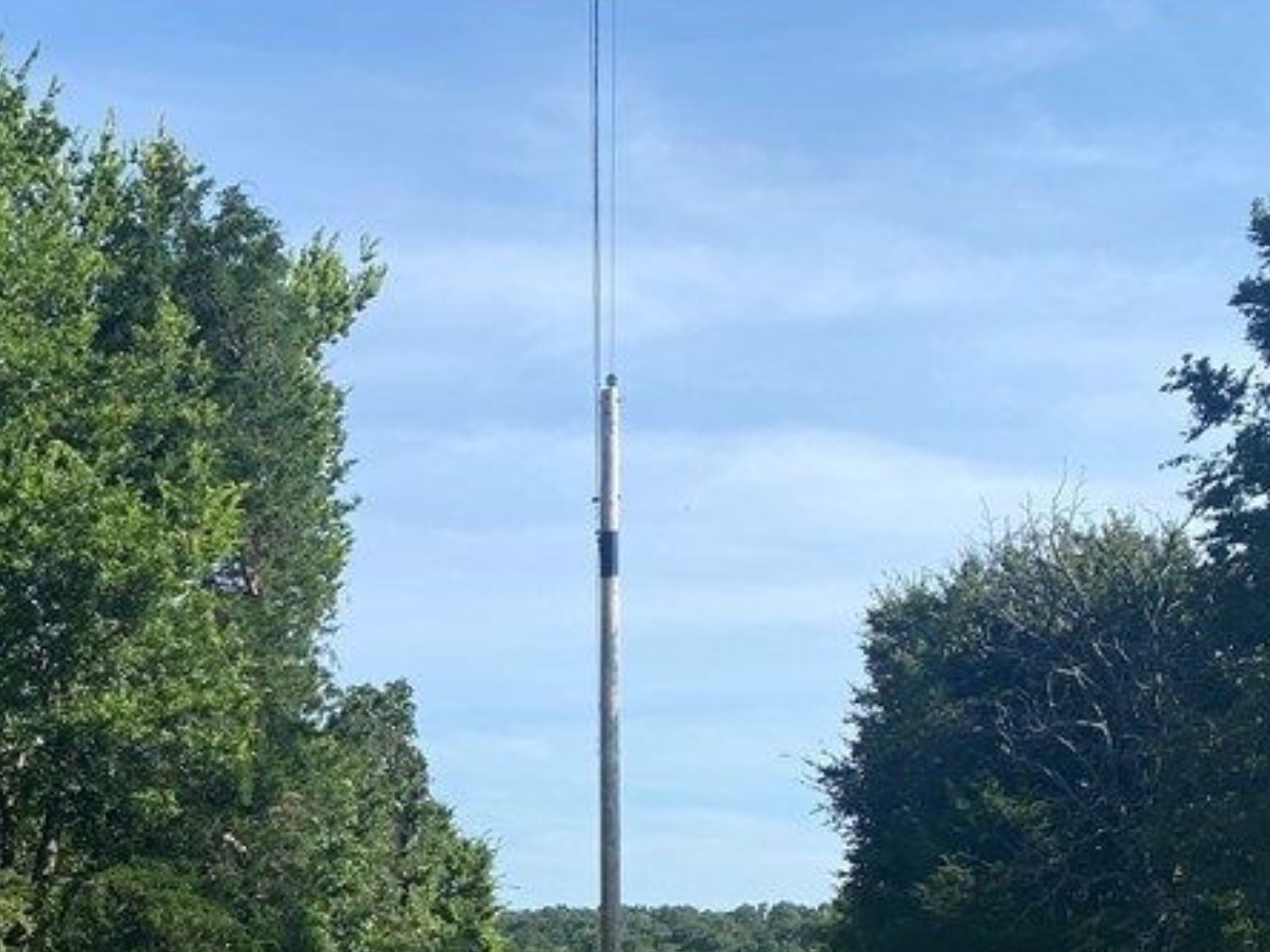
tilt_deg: -2.2
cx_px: -11
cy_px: 1086
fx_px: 2201
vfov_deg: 22.8
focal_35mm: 60
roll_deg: +1.0
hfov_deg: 29.9
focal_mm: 4.25
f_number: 1.8
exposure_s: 1/1727
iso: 32
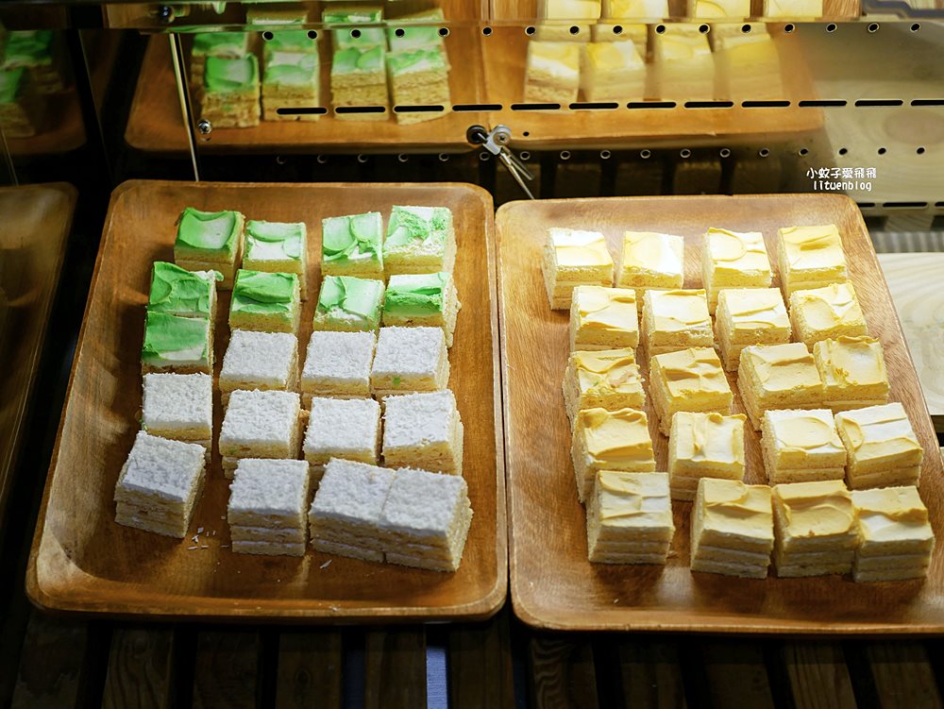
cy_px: 354
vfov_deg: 29.1
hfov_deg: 38.2
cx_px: 472
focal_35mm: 50
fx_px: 1364
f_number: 2
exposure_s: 1/500
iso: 200
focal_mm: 25
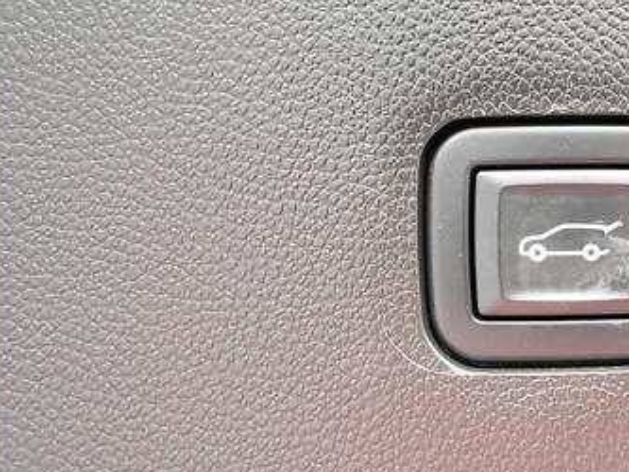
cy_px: 257
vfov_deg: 29.1
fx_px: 909
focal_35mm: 50
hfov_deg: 35.5
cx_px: 587
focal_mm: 4.3
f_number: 2.4
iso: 160
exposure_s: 1/50
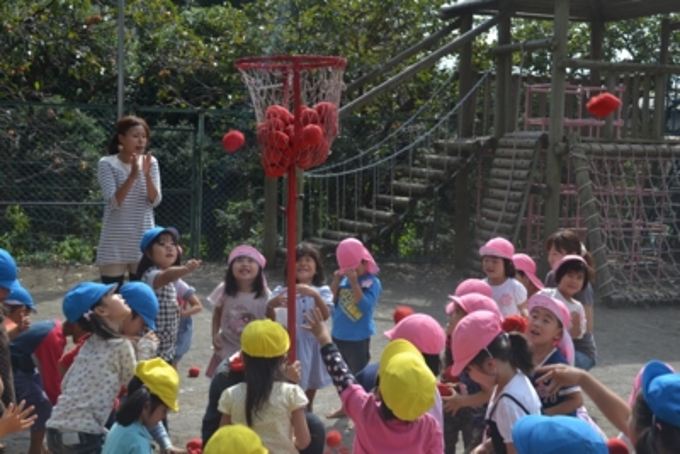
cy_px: 227
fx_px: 907
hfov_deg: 41.1
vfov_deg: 28.1
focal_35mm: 48
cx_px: 340
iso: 100
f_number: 7.1
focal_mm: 32
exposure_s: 1/200
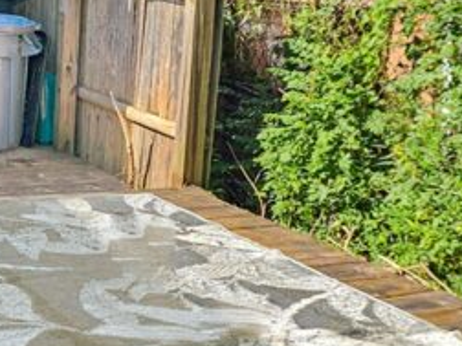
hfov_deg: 24.5
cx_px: -72
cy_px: 154
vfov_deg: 20.2
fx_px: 974
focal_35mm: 73
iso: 10
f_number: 1.7
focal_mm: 6.3
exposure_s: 1/335
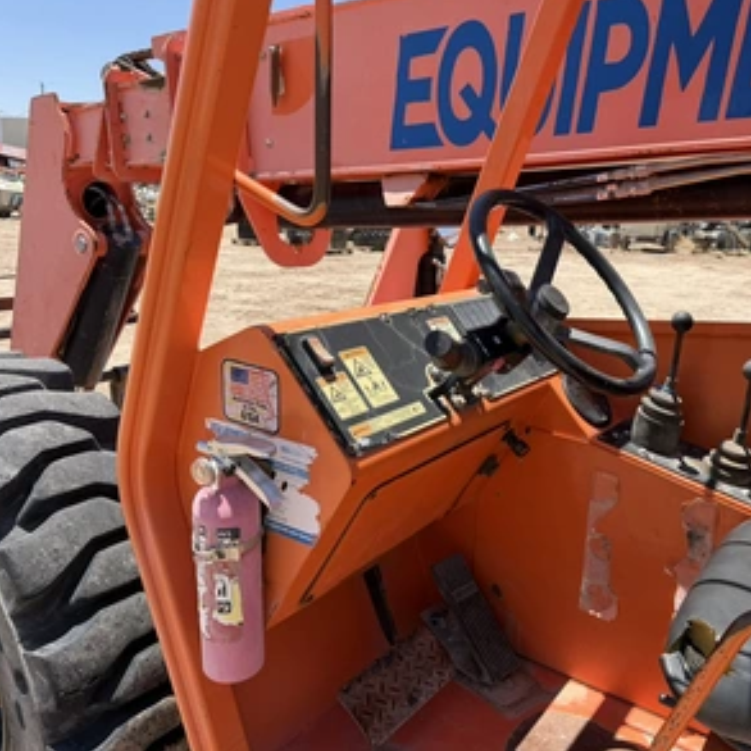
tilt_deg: -13.8
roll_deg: -4.5
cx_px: 495
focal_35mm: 29
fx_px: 712
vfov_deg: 55.6
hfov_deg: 54.6
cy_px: 369
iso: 80
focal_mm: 6.76
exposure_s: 1/2445
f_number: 1.78
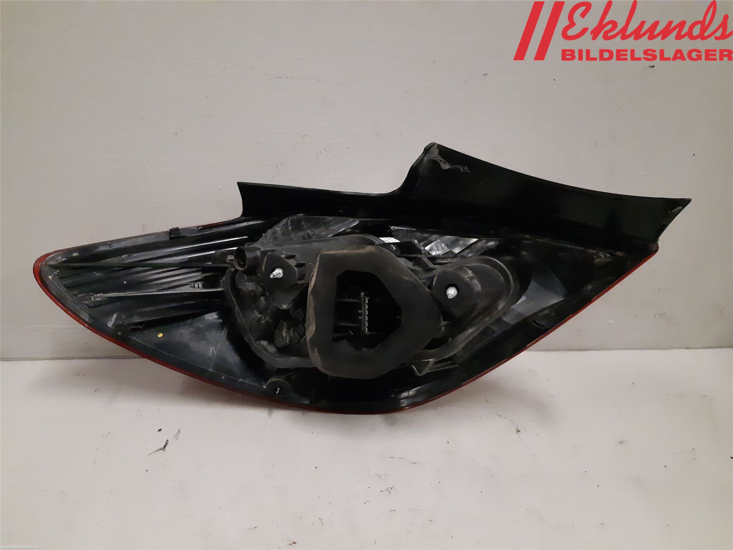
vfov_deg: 53.1
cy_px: 275
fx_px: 551
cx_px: 366
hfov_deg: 67.3
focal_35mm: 26
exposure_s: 1/233
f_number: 1.7
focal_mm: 3.93
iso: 800
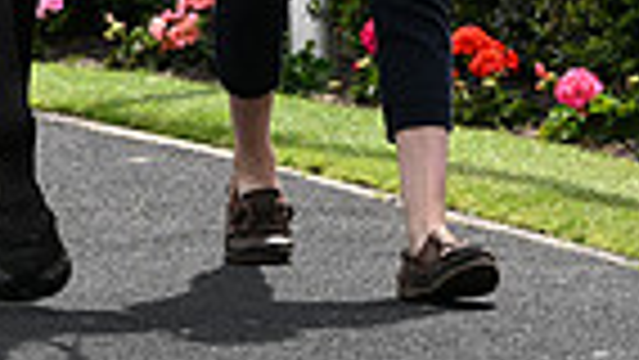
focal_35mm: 578
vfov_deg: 2.1
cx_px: 310
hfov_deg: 3.7
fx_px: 9797
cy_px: -439
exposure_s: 1/1250
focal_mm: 135
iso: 400
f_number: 5.6
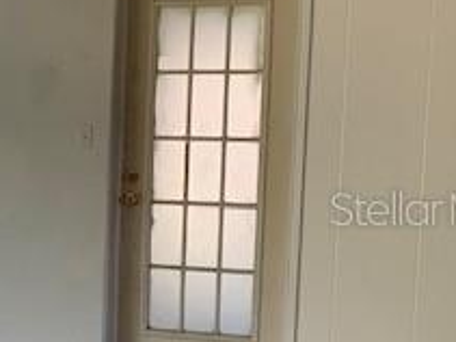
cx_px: -158
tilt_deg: -4.2
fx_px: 1040
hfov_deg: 21.9
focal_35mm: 79
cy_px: 208
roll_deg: -0.3
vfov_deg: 18.6
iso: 64
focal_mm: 4.25
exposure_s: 1/121
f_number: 1.8
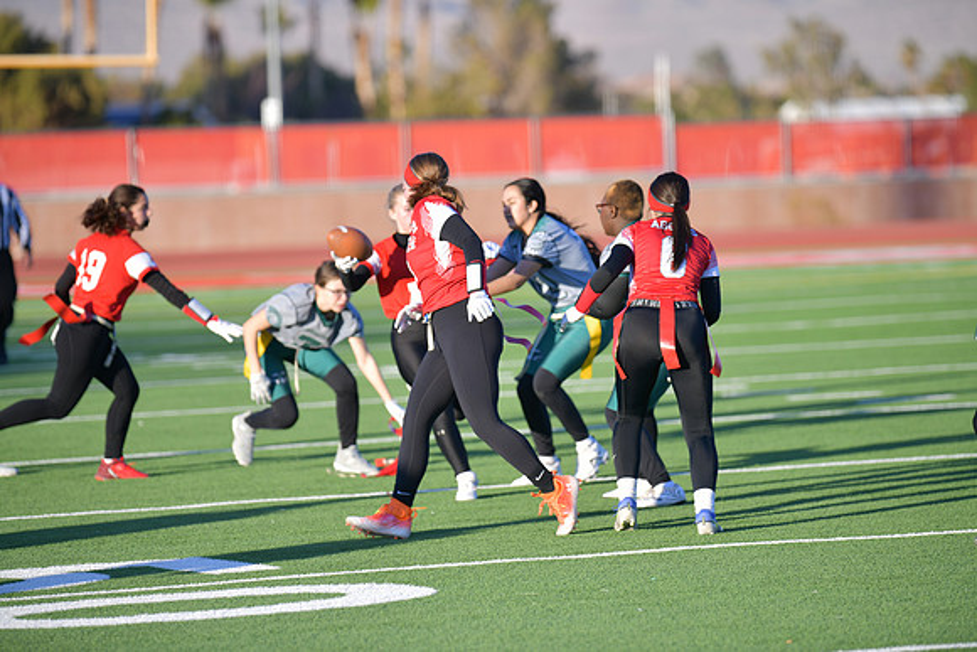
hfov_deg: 9.4
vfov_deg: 6.2
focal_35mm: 220
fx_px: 5972
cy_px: 326
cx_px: 488
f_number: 2.8
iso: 80
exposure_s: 1/800
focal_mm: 220
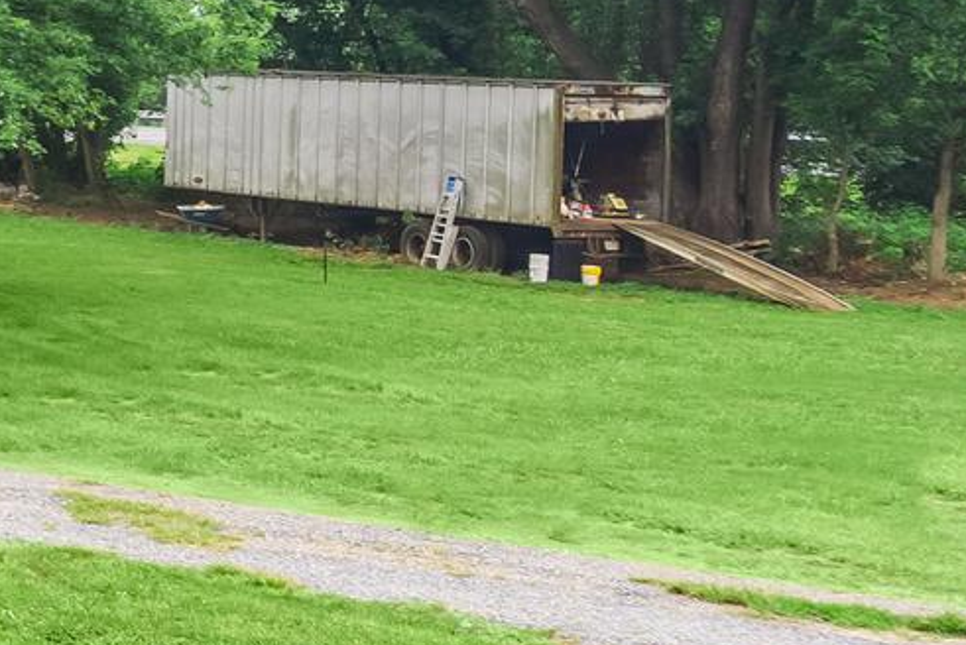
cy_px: 95
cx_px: -679
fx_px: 2685
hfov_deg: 17.3
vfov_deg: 13.6
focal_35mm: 100
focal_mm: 16
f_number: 5.6
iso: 100
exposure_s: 1/60
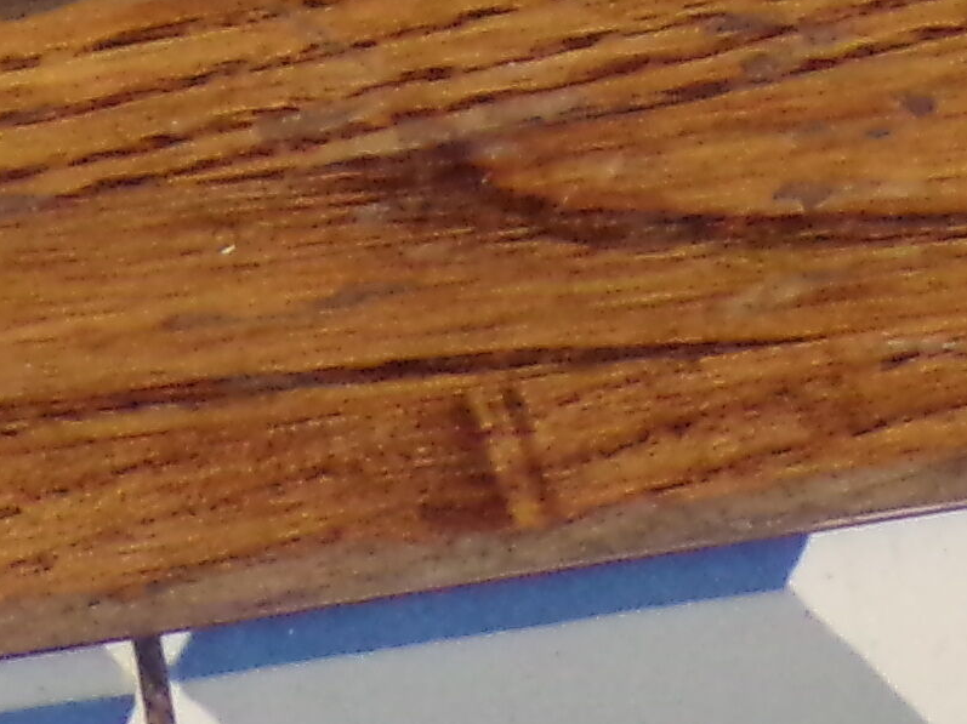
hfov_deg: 5.2
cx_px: -413
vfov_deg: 3.9
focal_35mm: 376
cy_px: 13
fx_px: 10499
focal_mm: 11.6
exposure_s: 1/38
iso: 400
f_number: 3.8
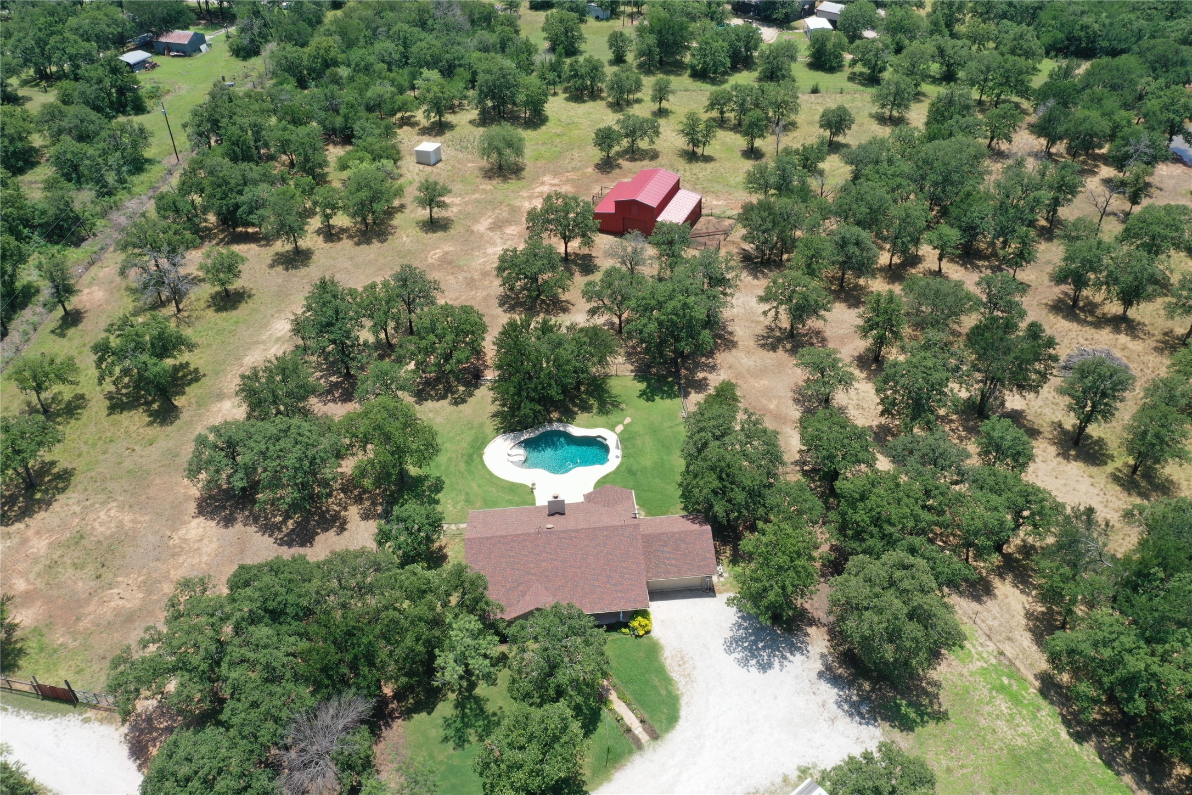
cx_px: 596
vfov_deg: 46.4
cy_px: 398
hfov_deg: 65.5
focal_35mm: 28
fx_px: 927
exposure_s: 1/80
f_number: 9
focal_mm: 10.26
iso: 100
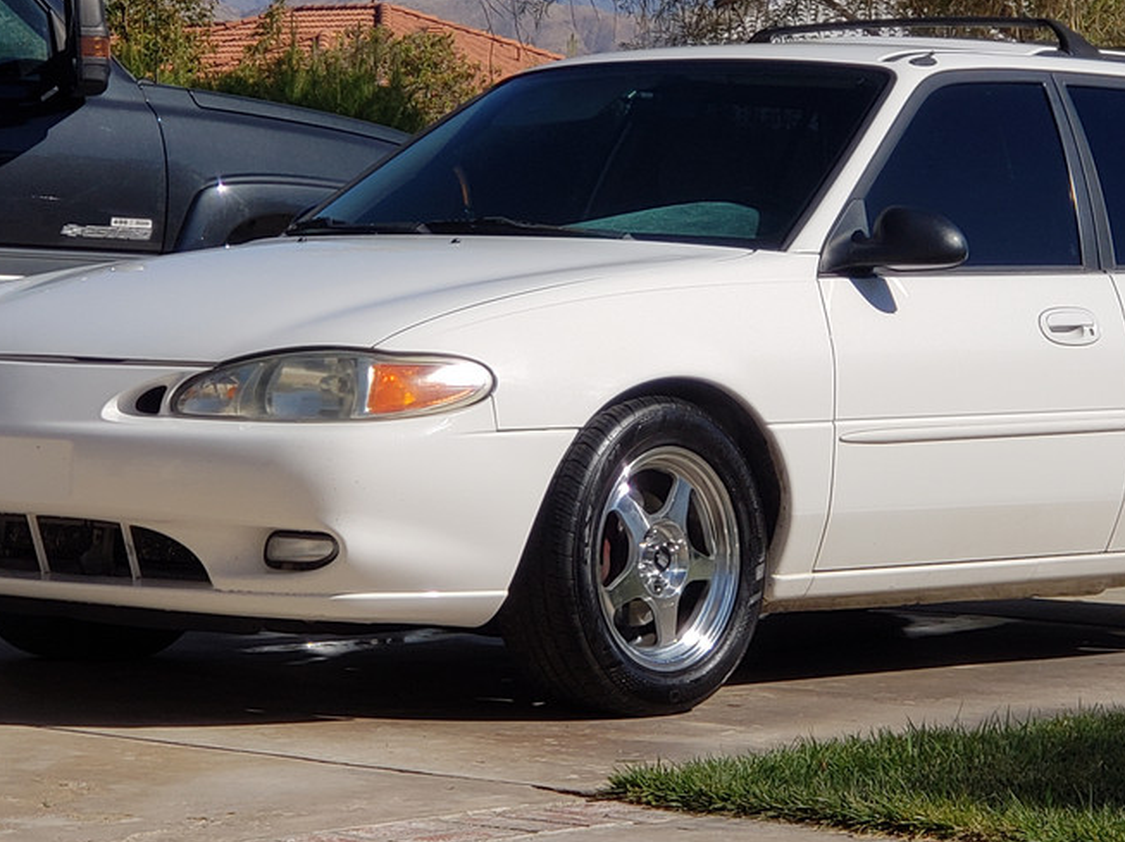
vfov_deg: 17.3
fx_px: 2761
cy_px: 336
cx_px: 704
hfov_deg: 23.0
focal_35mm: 85
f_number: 2.4
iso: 32
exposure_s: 1/1567
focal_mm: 6
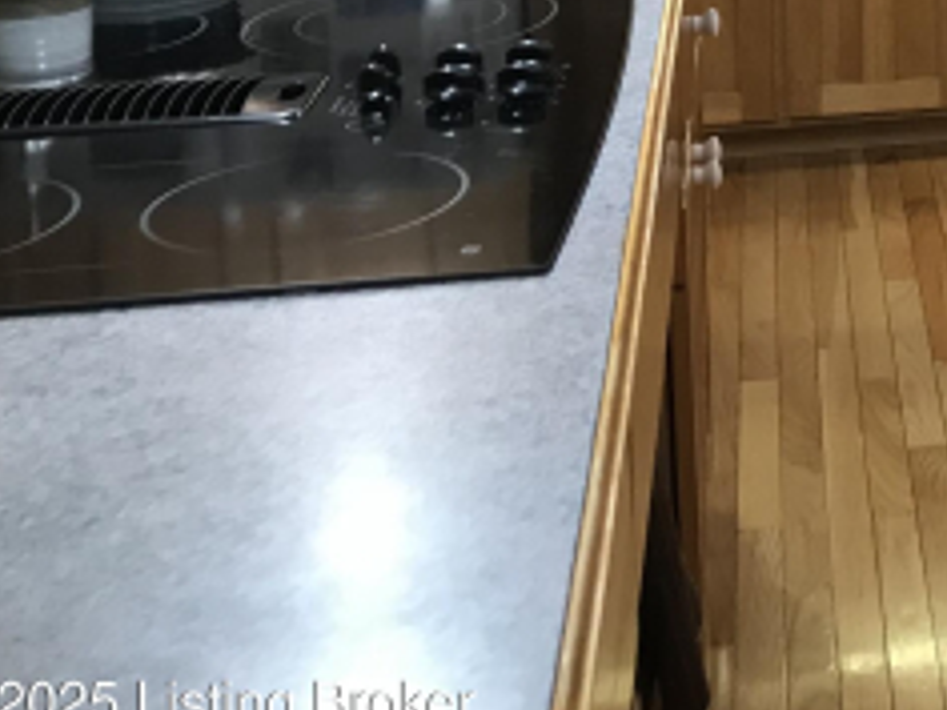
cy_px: -209
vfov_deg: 17.5
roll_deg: -0.8
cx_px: 1286
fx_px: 2161
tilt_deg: -8.4
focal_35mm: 79
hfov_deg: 21.8
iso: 40
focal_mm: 3.99
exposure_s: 1/20
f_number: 1.8
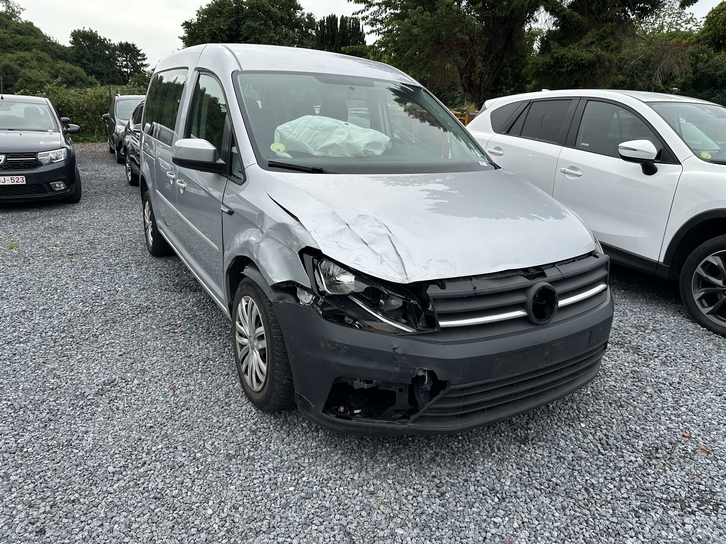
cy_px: 272
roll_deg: -2.6
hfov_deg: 71.6
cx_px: 363
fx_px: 503
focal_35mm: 24
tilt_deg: -13.1
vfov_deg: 56.8
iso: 80
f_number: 1.78
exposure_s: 1/2410
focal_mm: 6.86
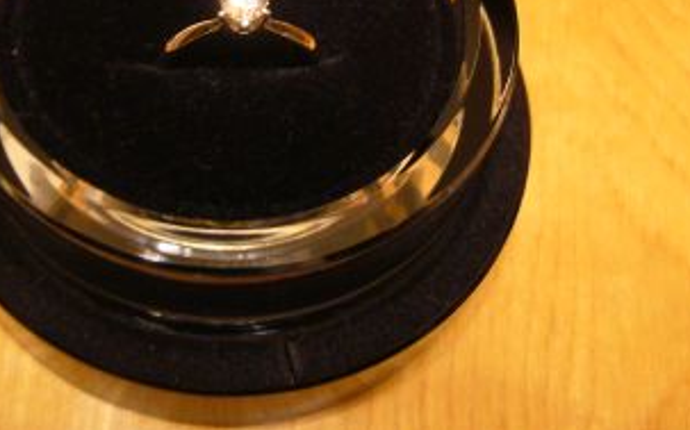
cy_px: 111
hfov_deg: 40.8
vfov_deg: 26.0
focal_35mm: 49
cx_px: 266
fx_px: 921
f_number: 2.8
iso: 200
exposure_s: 1/8
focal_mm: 5.8
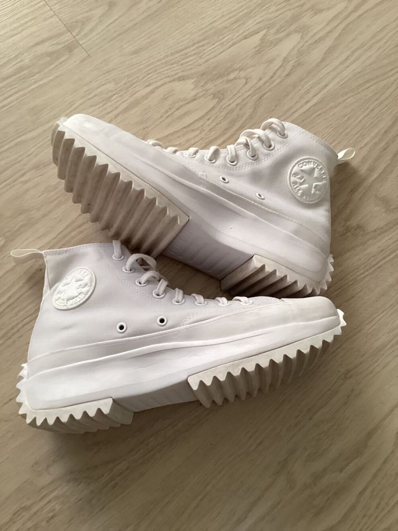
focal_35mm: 31
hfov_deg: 45.4
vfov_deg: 58.3
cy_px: 266
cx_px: 199
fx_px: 475
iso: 200
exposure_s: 1/60
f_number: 2.4
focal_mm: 3.3
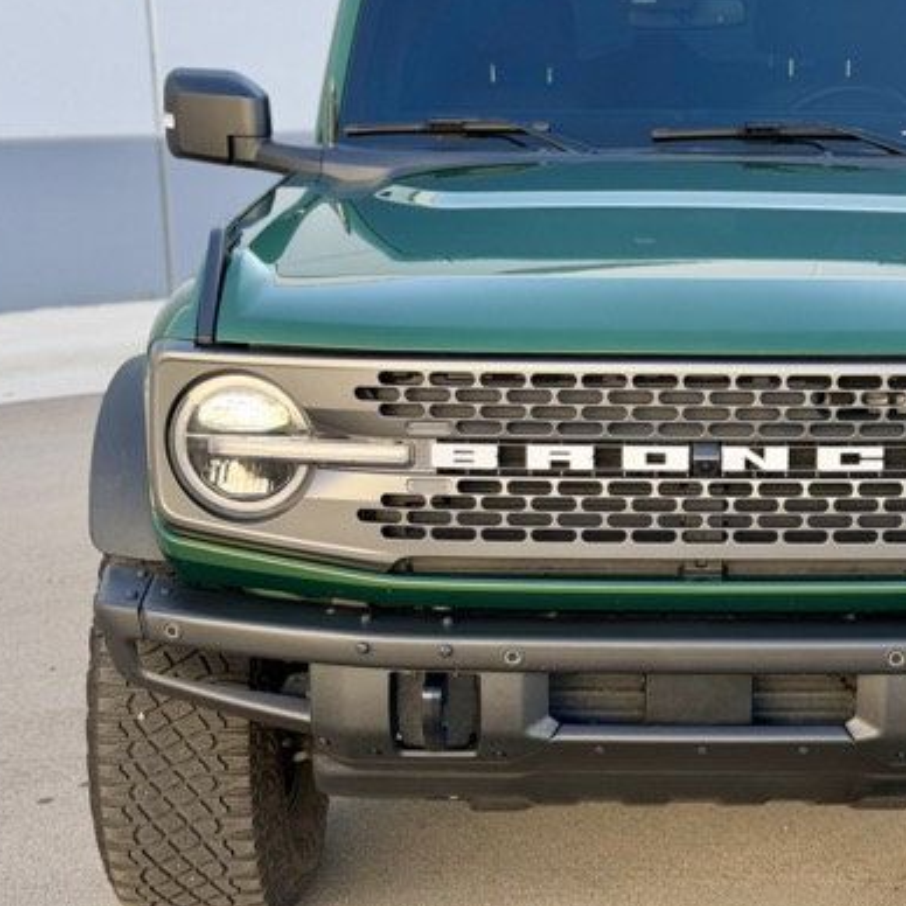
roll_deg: +2.0
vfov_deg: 24.6
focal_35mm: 70
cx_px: 675
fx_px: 2073
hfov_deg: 24.4
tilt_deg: -8.6
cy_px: 418
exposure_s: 1/316
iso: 80
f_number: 1.78
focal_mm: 6.76
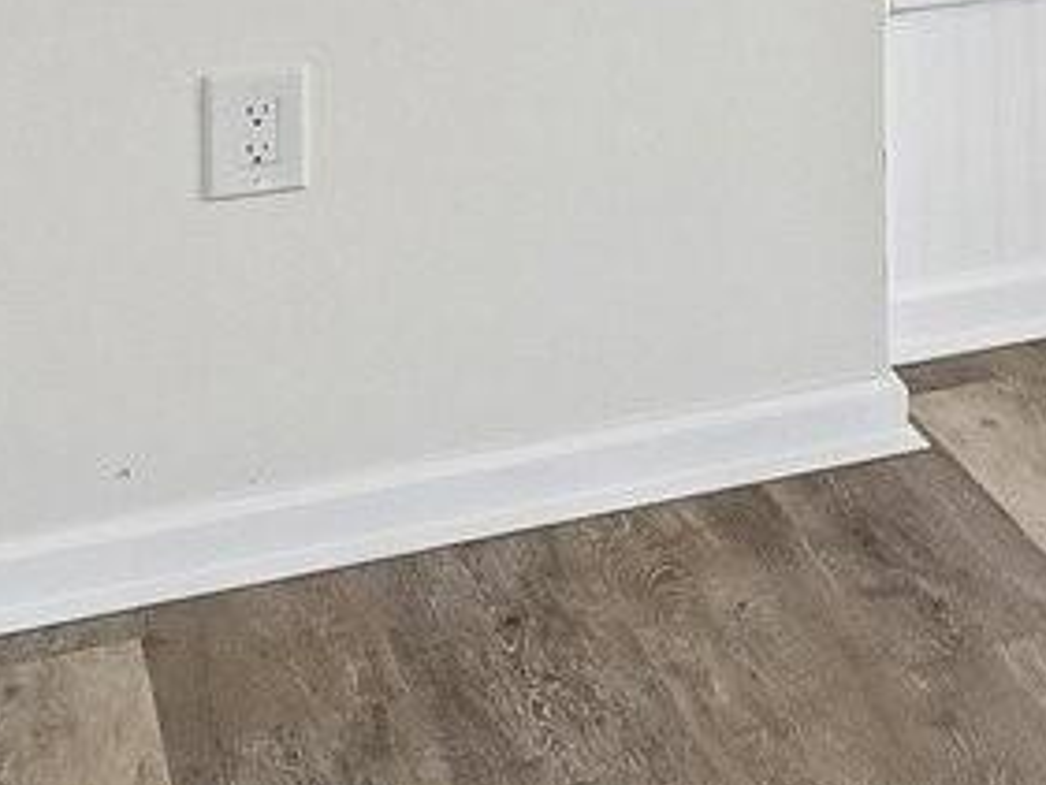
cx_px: 2836
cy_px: -549
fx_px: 3174
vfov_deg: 13.0
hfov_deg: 12.4
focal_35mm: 105
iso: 400
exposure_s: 1/15
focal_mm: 10
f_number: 8
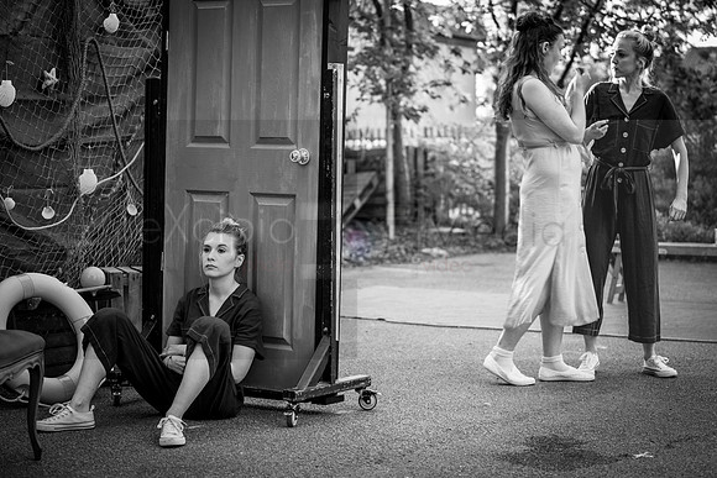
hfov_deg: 28.8
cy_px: 239
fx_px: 1394
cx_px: 358
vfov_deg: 19.5
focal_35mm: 70
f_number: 2.8
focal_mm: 70
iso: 125
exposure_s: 1/80
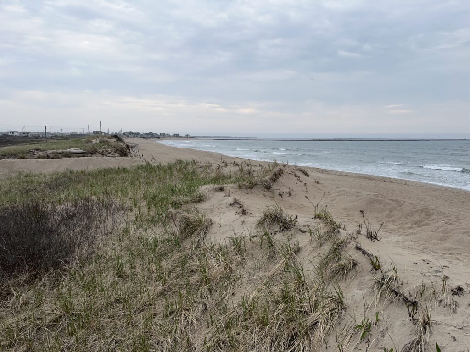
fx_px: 353
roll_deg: -0.4
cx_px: 235
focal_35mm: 26
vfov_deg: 53.1
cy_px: 176
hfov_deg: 67.3
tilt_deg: -6.8
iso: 50
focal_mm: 5.1
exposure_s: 1/696
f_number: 1.6
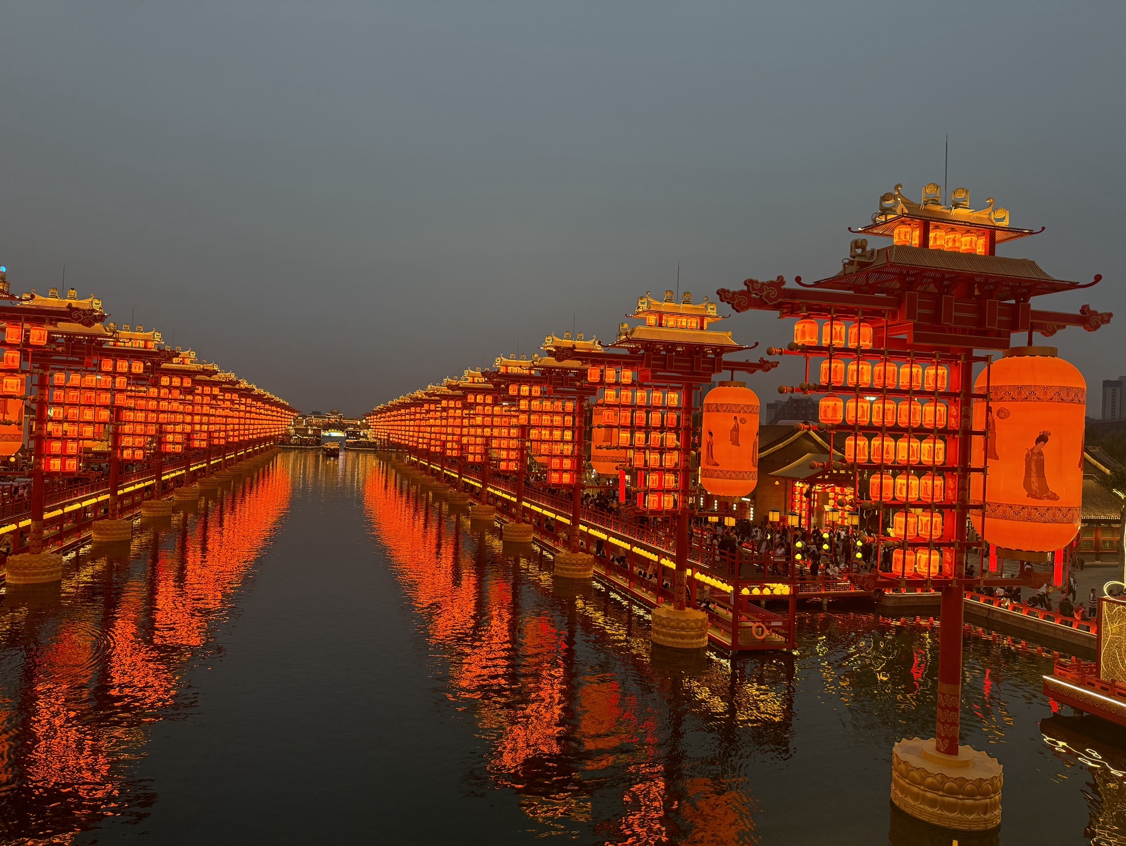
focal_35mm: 24
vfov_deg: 56.9
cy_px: 423
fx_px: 781
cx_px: 563
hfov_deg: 71.6
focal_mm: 6.76
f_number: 1.78
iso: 160
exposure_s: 1/100
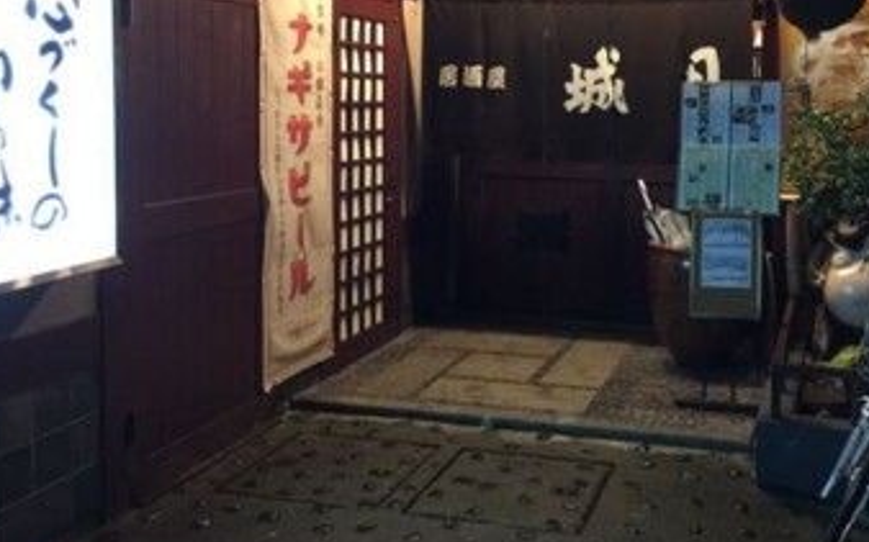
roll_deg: -1.3
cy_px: 141
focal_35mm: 41
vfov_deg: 30.7
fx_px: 971
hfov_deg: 47.6
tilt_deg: -2.9
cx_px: 566
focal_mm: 4.15
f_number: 2.2
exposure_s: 1/10
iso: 125
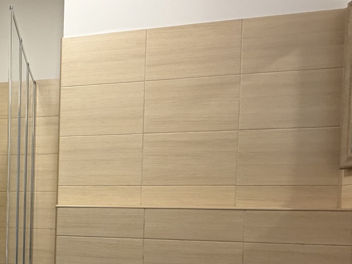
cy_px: 220
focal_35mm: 34
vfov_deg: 39.7
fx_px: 346
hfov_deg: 44.8
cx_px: -8
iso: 250
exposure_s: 1/121
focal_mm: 2.22
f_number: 2.2
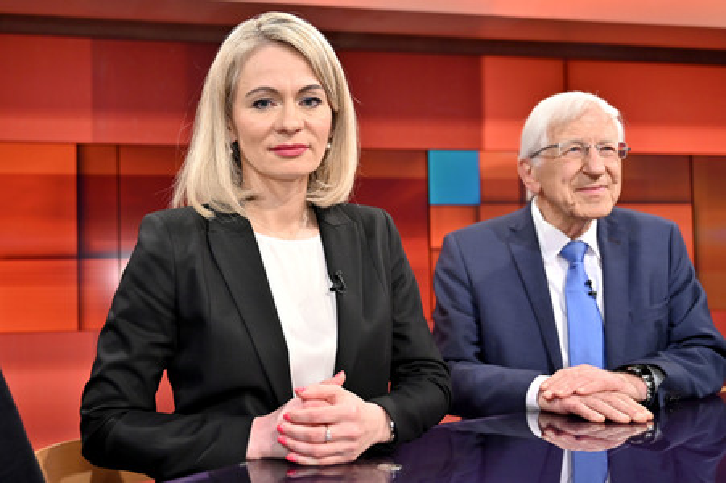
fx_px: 625
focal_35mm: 31
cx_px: 363
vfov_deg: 42.3
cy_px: 242
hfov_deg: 60.3
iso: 1600
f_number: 2.8
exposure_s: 1/200
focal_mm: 31
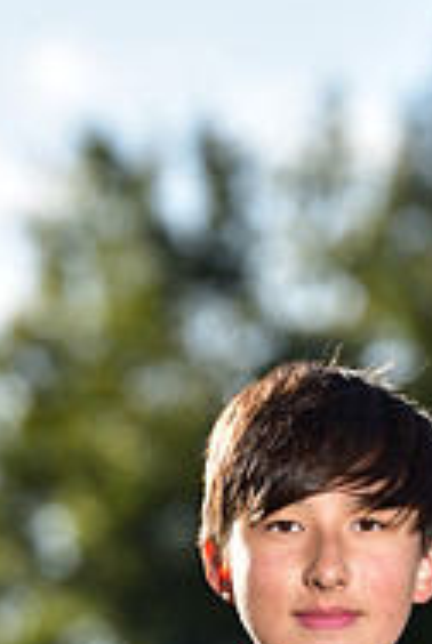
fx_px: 11047
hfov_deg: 2.2
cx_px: 321
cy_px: 949
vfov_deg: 3.3
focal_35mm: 616
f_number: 5.6
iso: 80
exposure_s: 1/250
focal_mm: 200
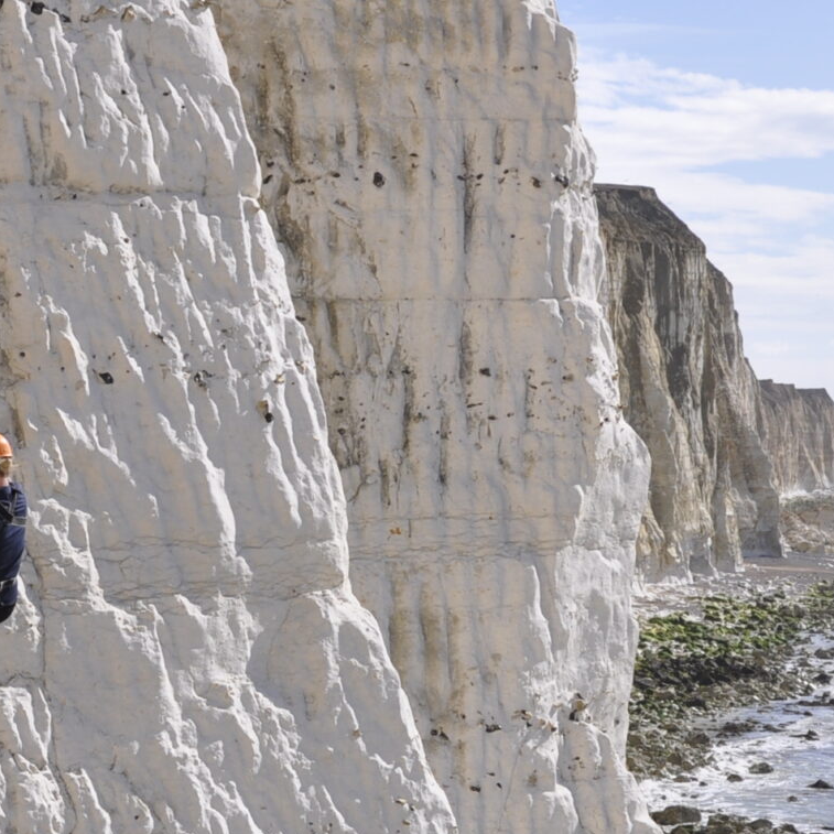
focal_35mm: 112
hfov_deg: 15.5
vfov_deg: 15.5
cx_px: 348
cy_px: 628
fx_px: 3053
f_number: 10
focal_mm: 26
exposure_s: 1/400
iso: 200
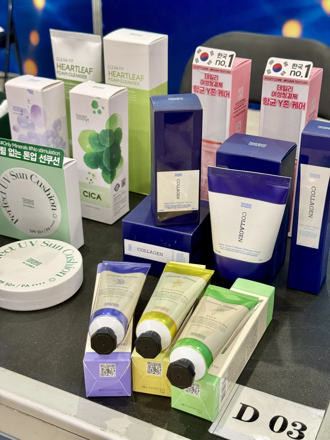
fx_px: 610
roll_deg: +0.1
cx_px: 165
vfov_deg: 39.7
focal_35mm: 48
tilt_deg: -27.8
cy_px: 220
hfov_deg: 30.3
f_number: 1.78
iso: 160
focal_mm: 6.76
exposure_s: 1/50
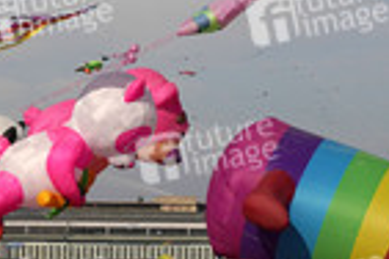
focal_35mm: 300
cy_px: -55
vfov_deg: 4.6
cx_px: -32
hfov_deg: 6.8
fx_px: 3241
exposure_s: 1/4000
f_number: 8
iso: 400
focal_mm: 94
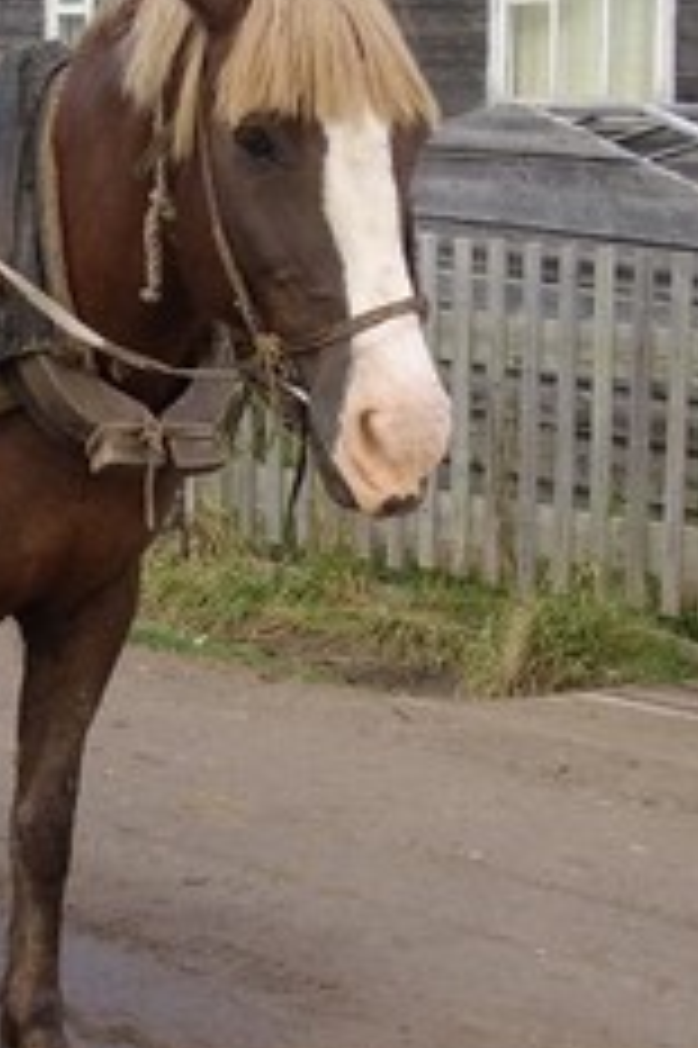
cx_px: 77
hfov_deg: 19.9
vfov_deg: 29.9
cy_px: 376
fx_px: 1951
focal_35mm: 67
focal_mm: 5.8
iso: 71
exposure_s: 1/272
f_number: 2.9
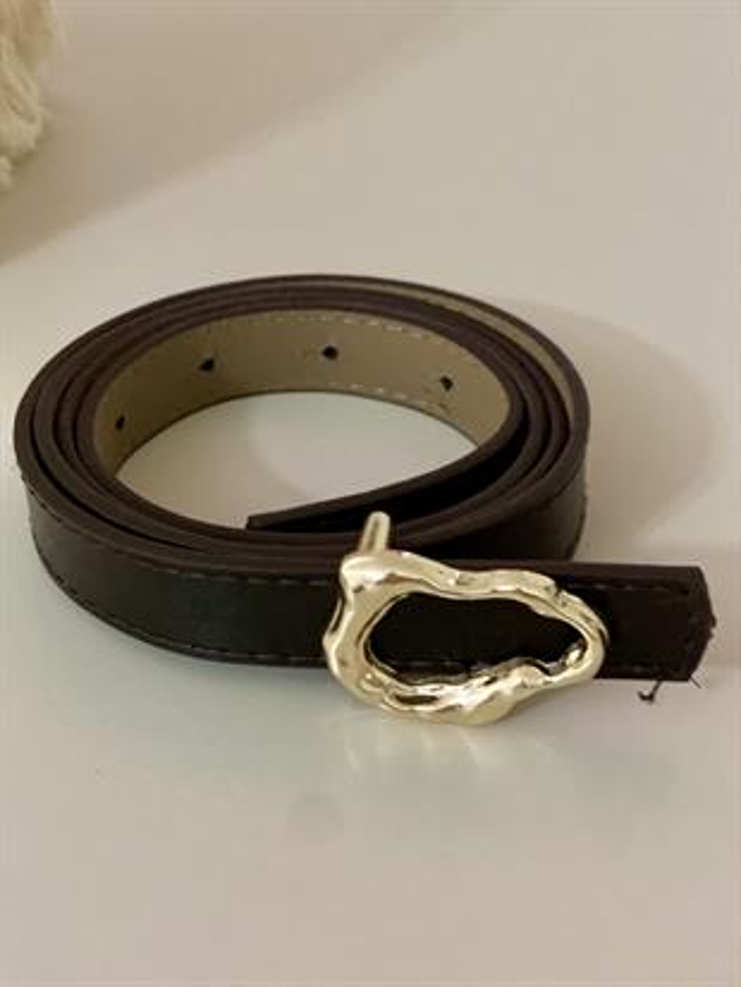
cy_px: 494
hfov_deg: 28.0
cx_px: 370
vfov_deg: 36.8
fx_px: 1483
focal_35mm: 52
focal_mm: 6
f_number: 2
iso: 400
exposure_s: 1/14
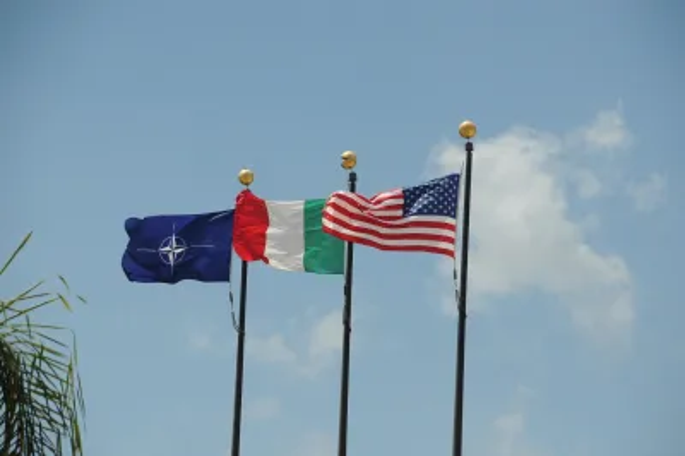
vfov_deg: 6.8
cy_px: 228
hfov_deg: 10.2
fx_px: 3850
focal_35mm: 202
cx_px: 342
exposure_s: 1/1000
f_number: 8
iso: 200
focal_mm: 135
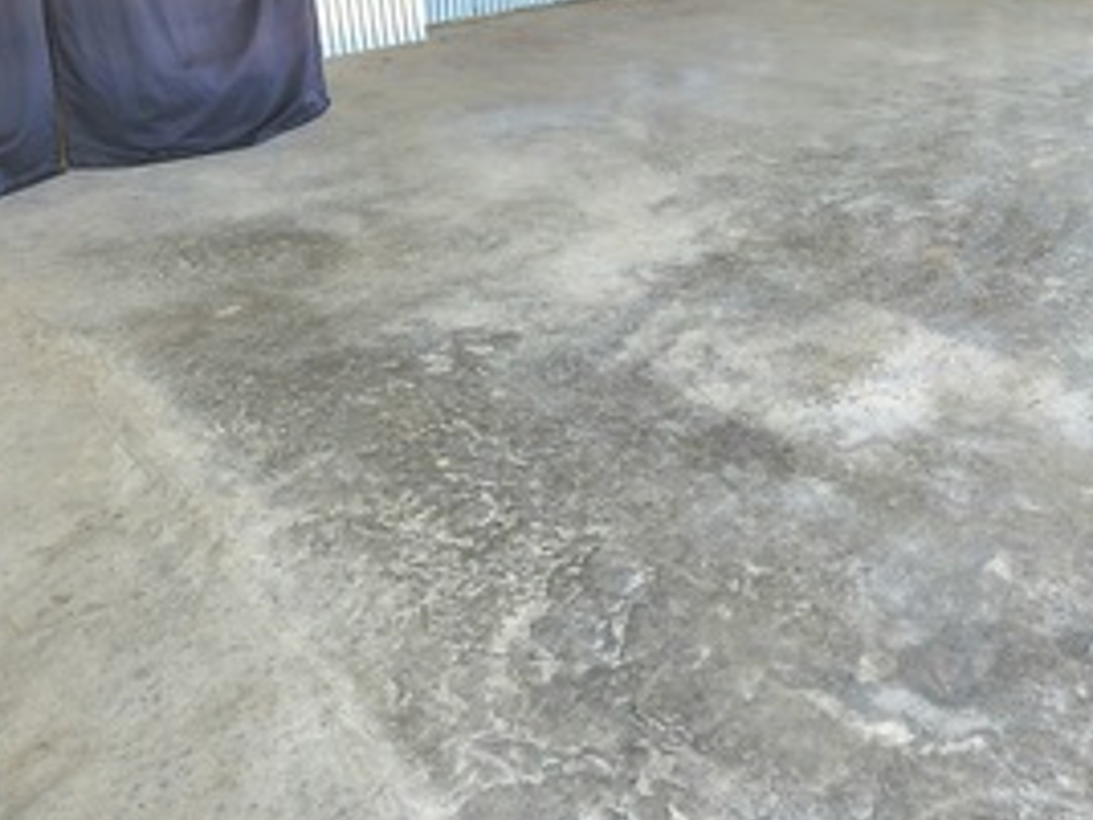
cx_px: 661
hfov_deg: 57.8
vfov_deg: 42.4
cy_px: 114
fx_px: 979
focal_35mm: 31
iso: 100
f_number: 2.2
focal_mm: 2.2
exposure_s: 1/120
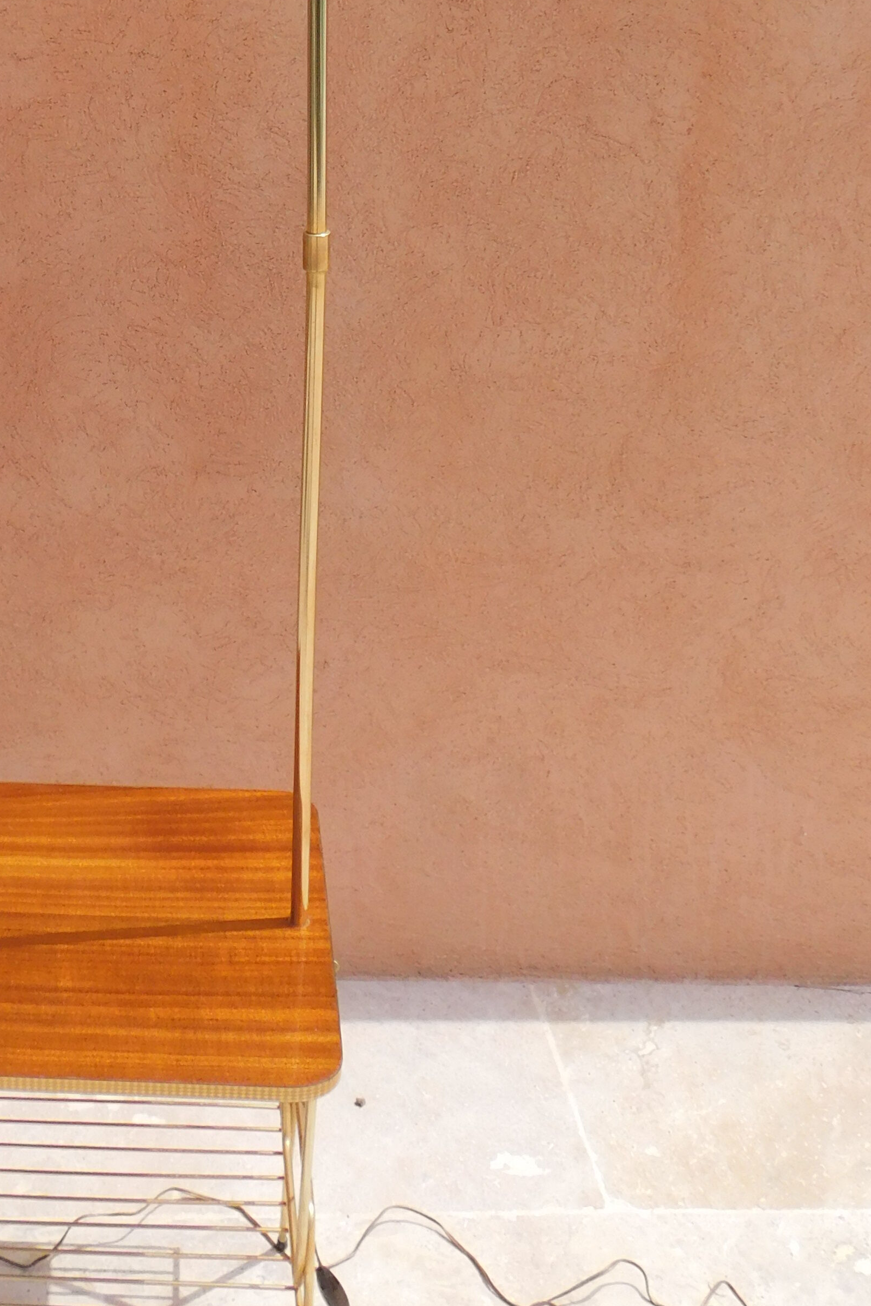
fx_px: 1669
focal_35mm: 46
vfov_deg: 41.5
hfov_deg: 28.3
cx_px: 120
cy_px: 324
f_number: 6
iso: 125
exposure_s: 1/400
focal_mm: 4
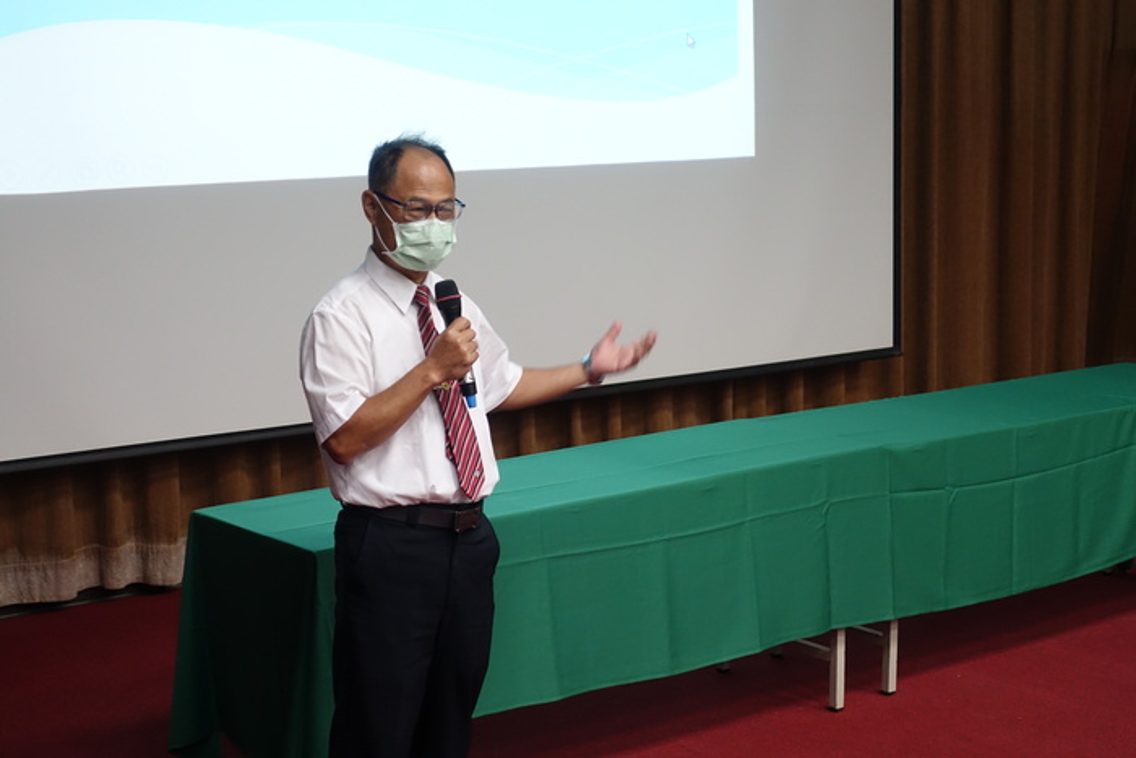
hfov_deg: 31.0
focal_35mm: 65
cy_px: 379
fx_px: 2051
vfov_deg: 20.9
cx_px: 568
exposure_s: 1/30
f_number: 2.8
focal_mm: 23.73
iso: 800
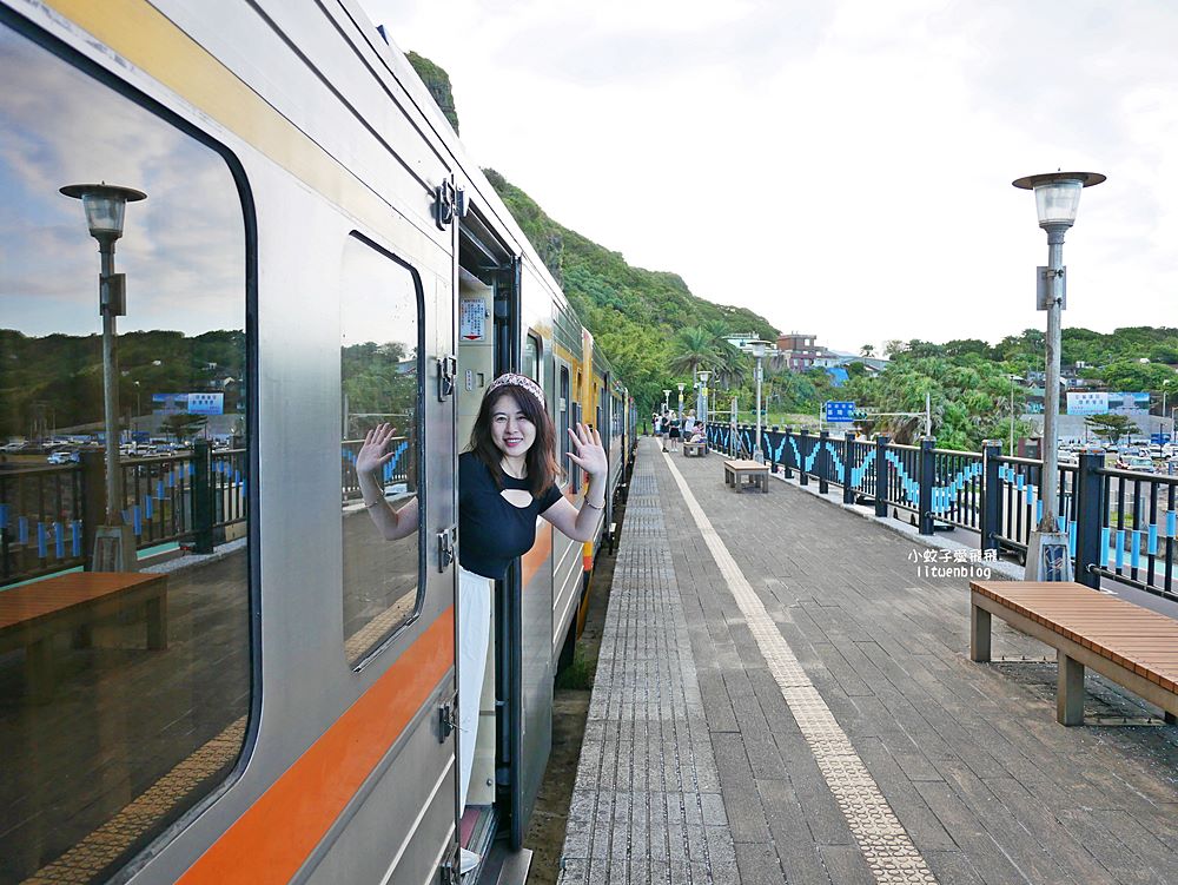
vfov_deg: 49.8
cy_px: 442
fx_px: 953
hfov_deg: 63.4
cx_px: 589
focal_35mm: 28
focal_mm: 14
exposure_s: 1/640
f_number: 3.2
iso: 200
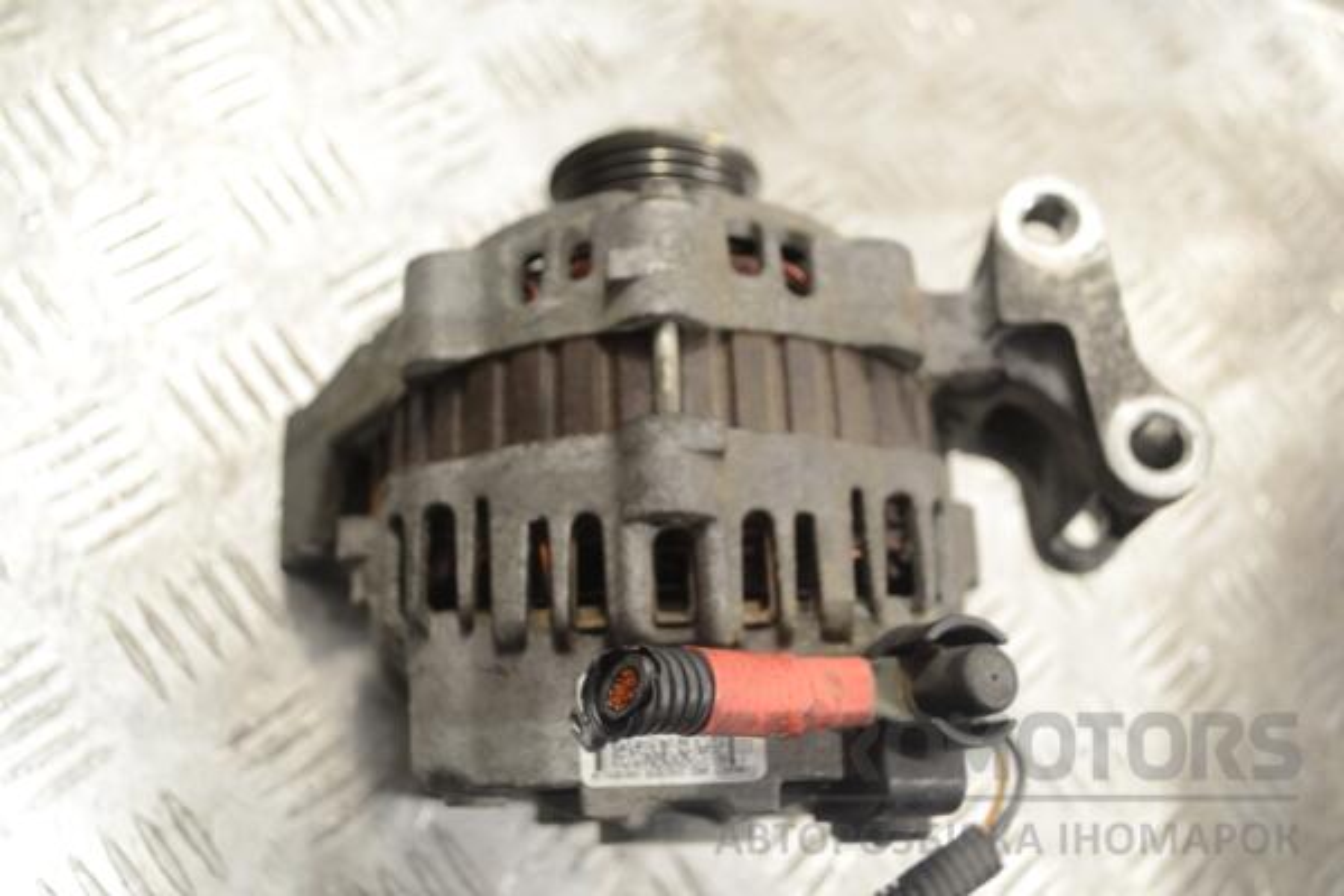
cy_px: 448
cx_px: 672
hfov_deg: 53.1
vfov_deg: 36.9
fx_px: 1344
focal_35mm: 36
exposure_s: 1/30
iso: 280
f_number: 4
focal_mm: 24
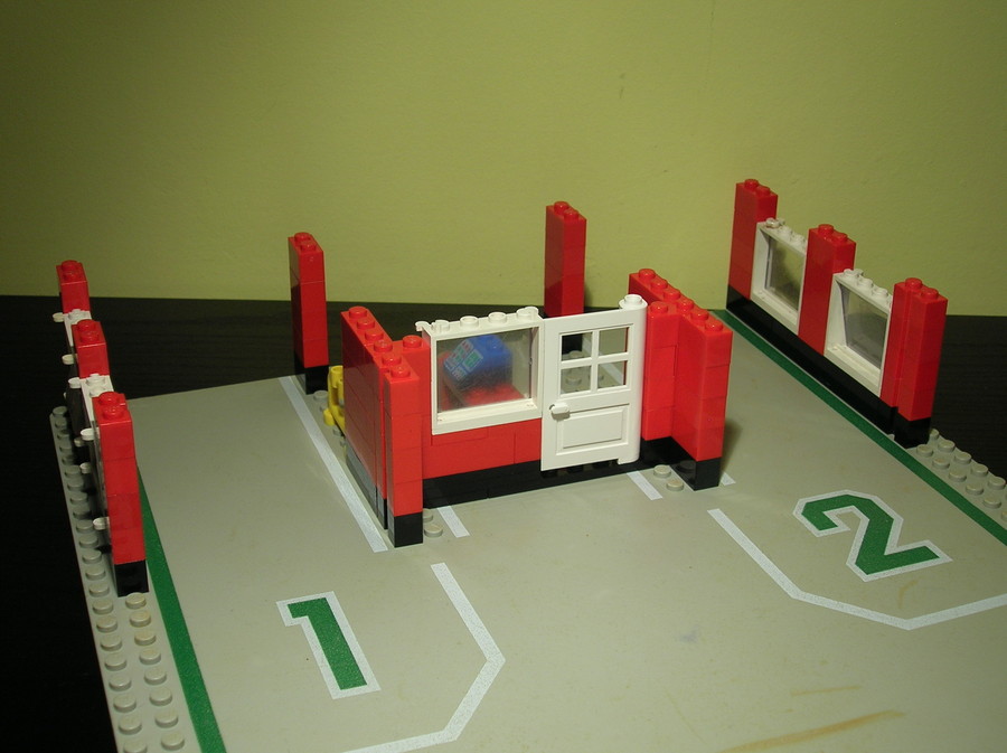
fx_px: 1337
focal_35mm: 46
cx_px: 504
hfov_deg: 41.3
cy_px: 376
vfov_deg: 31.5
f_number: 3.2
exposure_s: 1/20.4
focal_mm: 7.7
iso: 50
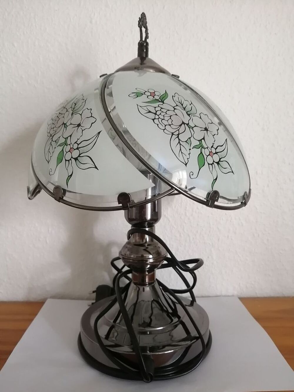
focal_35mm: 27
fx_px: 306
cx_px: 147
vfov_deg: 65.3
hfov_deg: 51.4
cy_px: 196
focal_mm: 3.62
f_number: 1.8
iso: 250
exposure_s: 1/33.3
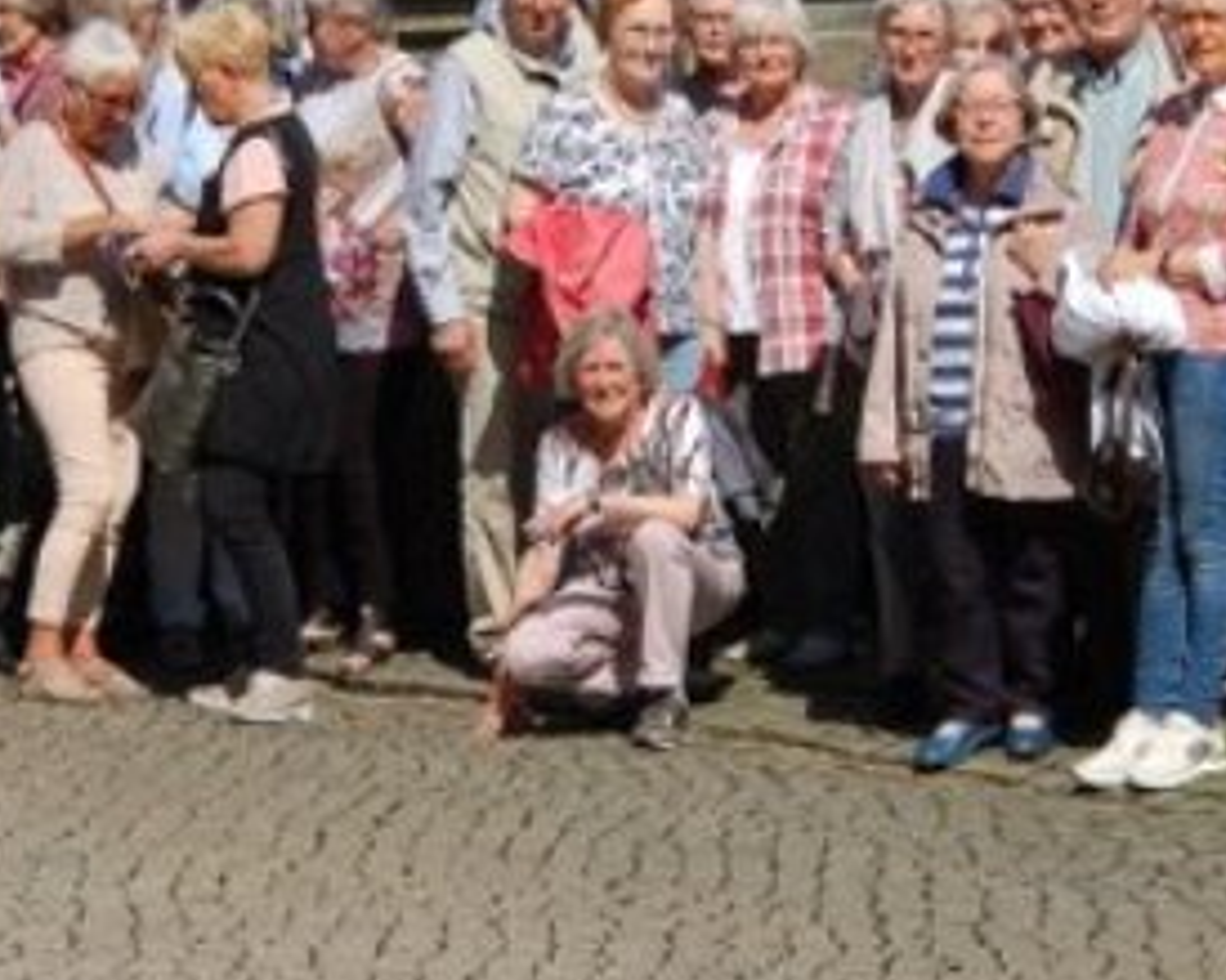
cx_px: 644
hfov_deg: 9.7
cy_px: 119
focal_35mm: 200
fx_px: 7255
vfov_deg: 7.7
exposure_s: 1/250
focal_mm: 65
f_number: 10
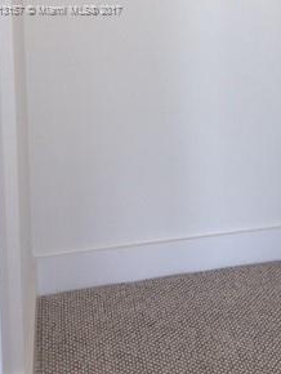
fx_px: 692
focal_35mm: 64
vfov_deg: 28.6
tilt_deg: -7.7
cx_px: 282
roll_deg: -0.8
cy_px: 10
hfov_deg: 22.1
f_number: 2.2
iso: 25
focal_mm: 4.15
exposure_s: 1/32
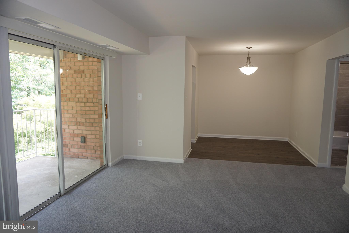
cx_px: 174
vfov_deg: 53.1
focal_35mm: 24
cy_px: 116
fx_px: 233
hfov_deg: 73.7
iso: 200
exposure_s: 1/60
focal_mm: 16
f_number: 3.5
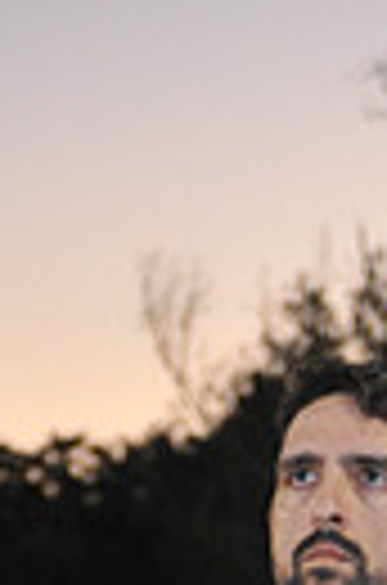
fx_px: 7619
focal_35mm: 470
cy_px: 1292
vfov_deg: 4.3
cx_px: 432
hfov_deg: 2.9
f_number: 5.6
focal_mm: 105
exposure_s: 1/60
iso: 2000
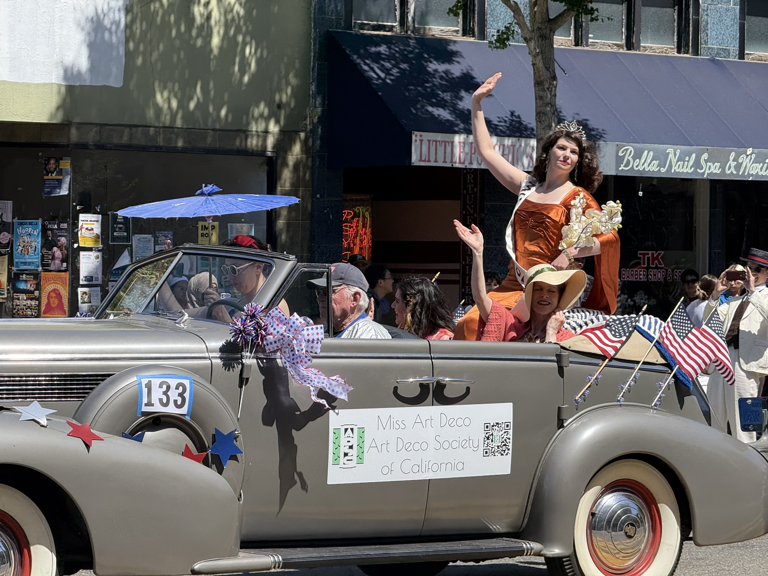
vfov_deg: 12.3
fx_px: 2662
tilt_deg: -0.5
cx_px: 384
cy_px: 288
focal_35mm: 120
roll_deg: -1.3
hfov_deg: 16.4
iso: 64
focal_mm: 15.66
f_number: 2.8
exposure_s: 1/938
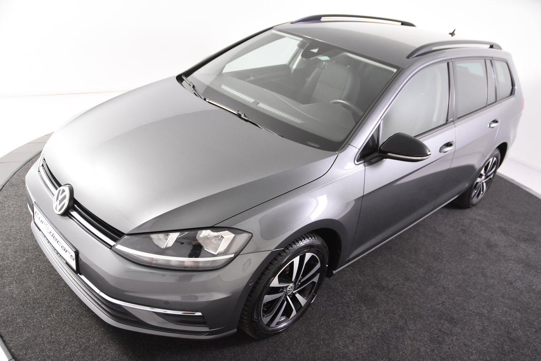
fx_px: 451
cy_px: 180
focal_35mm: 30
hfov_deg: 61.9
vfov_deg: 43.6
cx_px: 270
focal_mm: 20
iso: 1600
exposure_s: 1/50
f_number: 3.5
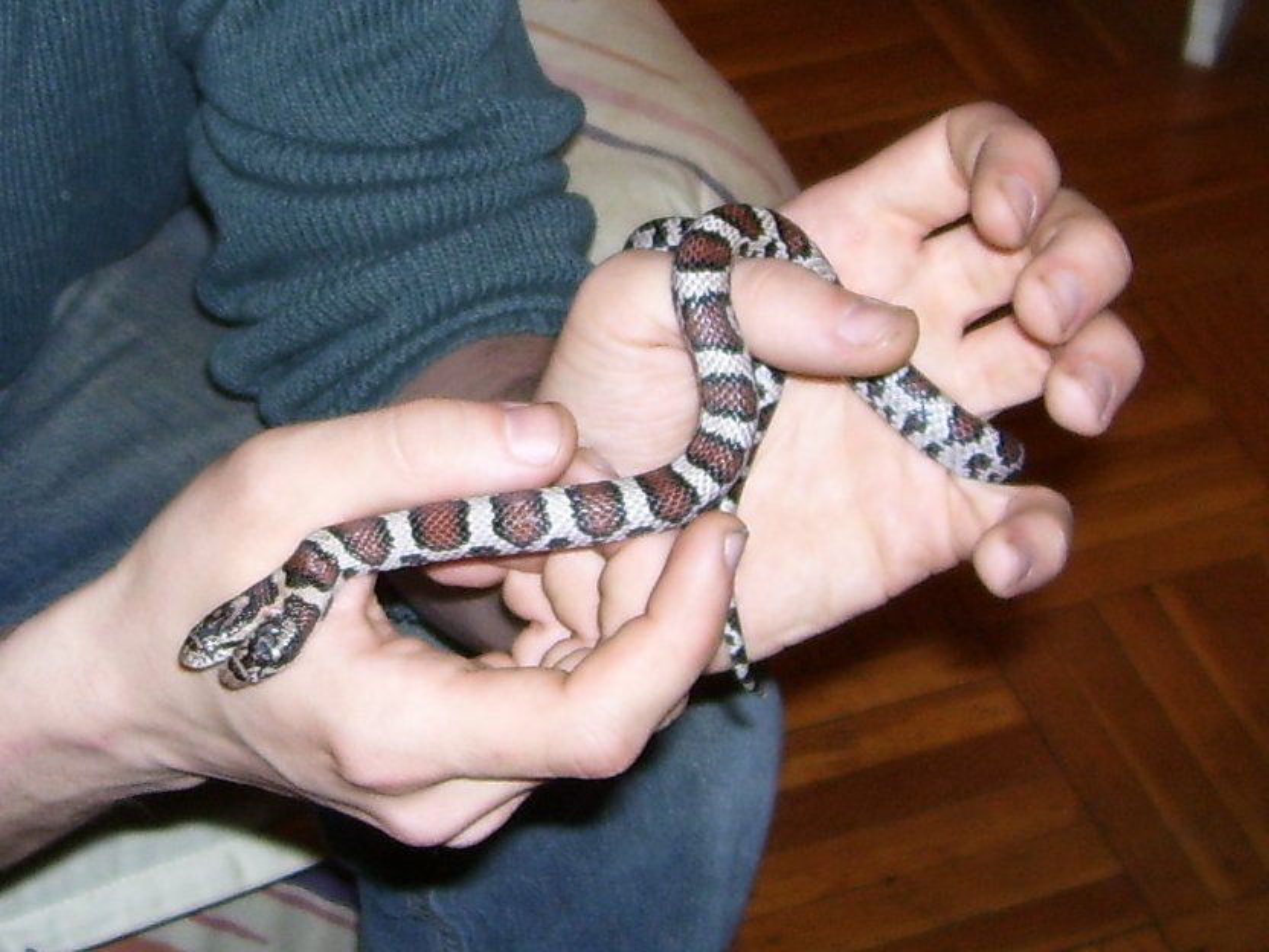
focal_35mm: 34
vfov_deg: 41.8
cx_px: 634
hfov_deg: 54.0
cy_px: 476
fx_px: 1246
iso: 80
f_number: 2.7
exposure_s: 1/60
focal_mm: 5.6
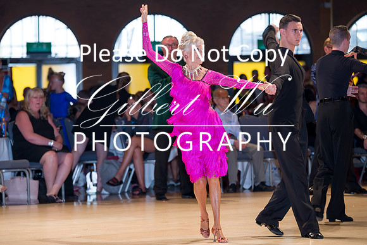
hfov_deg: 10.9
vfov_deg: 7.3
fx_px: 1916
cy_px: 122
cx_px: 152
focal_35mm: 188
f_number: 3.5
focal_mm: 160
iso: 640
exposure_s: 1/250
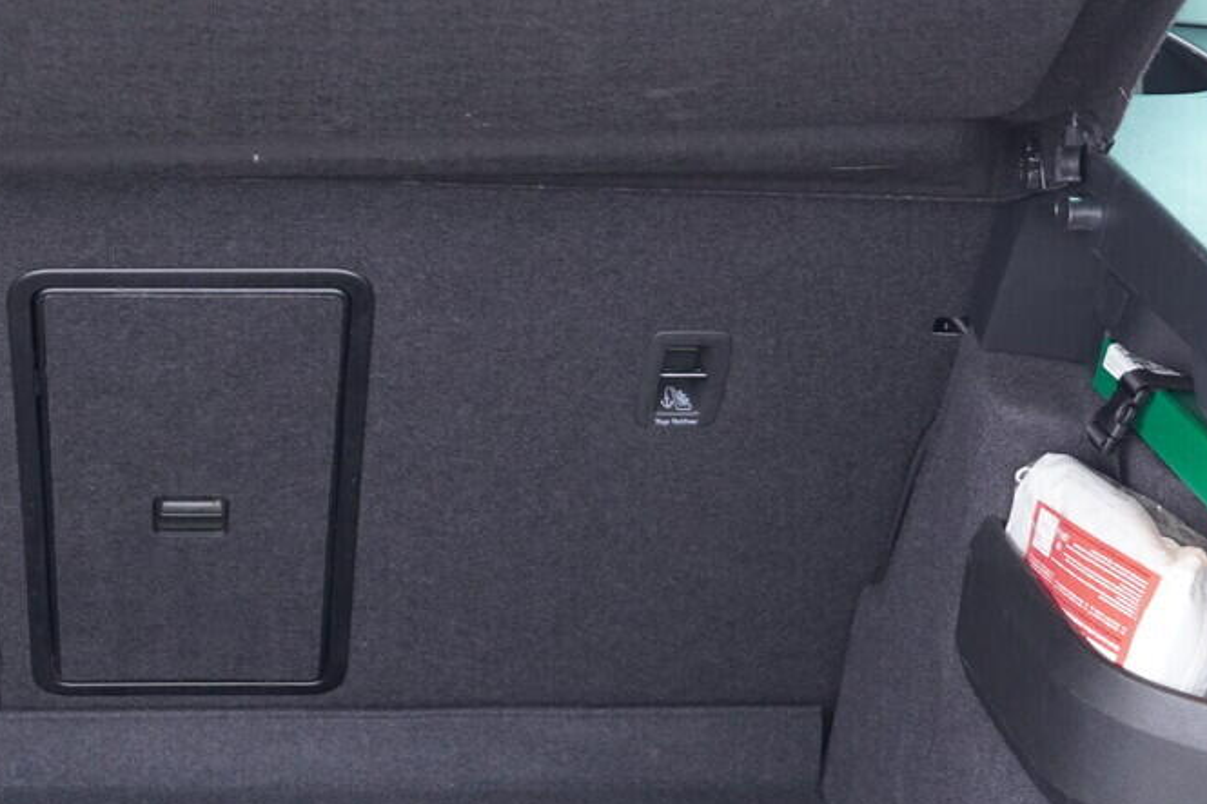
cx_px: 178
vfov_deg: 17.3
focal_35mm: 78
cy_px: 711
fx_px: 2614
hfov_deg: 25.4
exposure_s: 1/40
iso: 1000
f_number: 2.8
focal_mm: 24
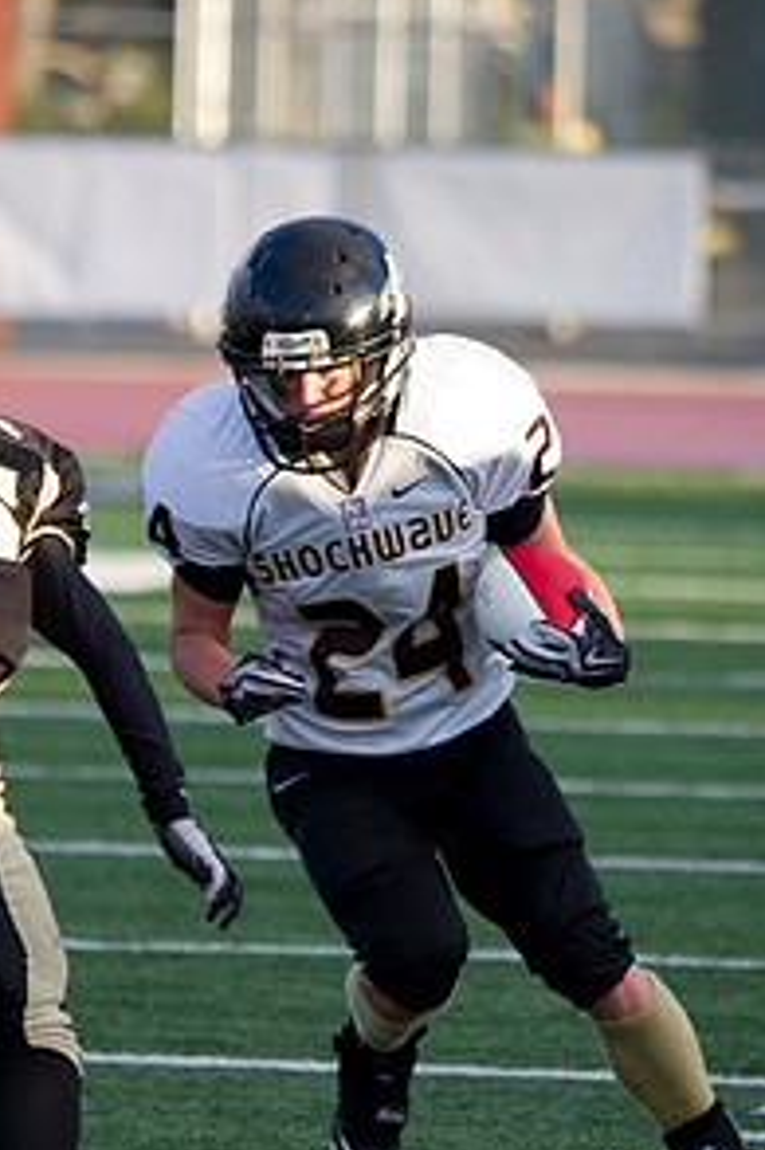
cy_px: 675
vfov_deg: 3.0
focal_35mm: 693
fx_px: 22114
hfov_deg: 2.0
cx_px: 192
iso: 1400
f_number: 6
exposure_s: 1/1000
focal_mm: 350
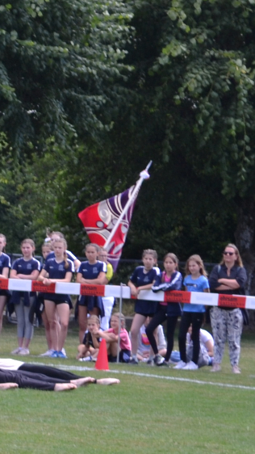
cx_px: -417
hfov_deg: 4.3
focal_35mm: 275
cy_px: 309
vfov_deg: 7.8
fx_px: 3307
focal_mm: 48
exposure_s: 1/125
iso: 125
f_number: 5.6
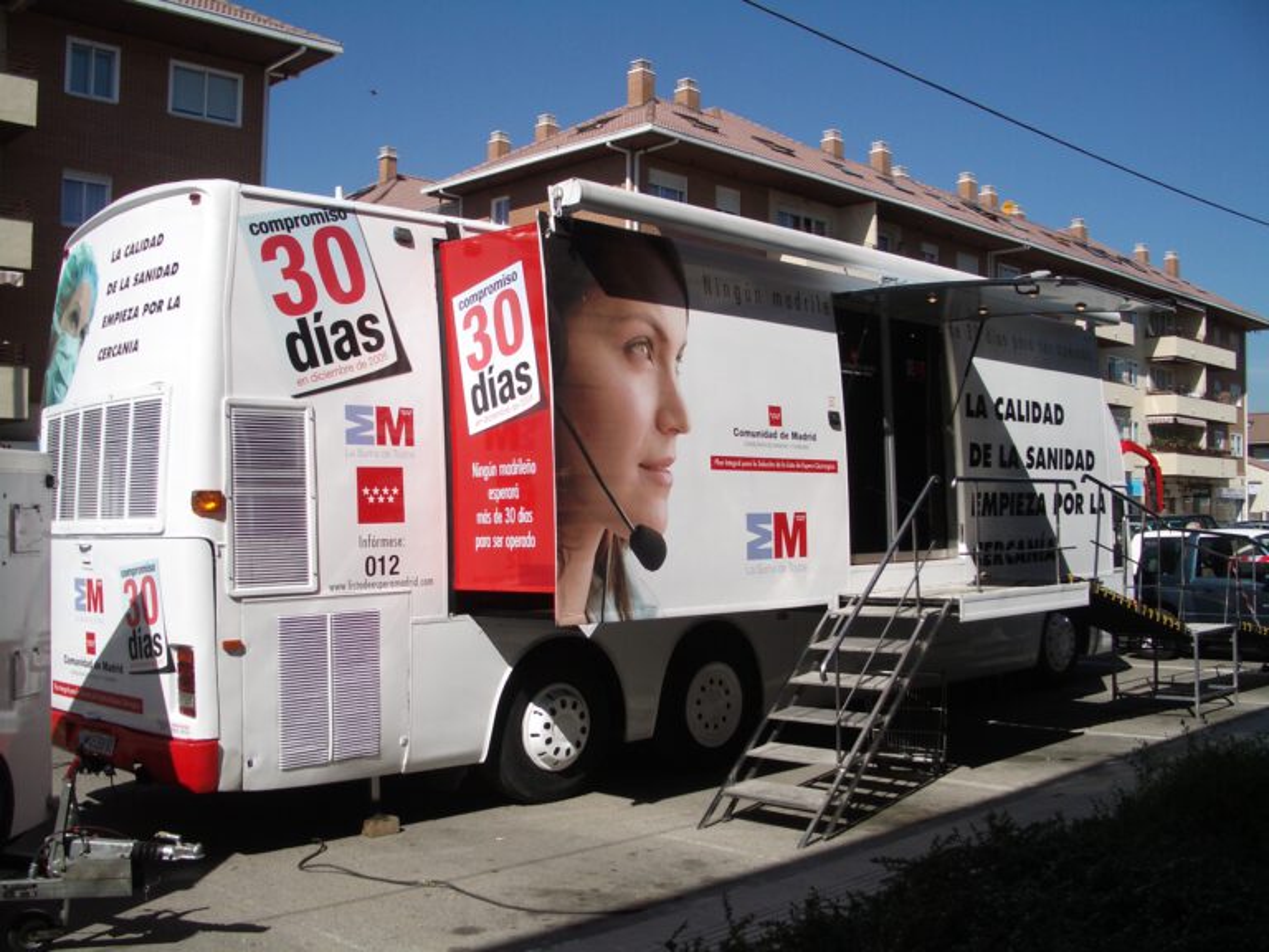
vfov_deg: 40.7
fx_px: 1283
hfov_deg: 52.6
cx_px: 634
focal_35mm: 35
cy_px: 476
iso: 80
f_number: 4.3
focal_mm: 5.8
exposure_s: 1/800
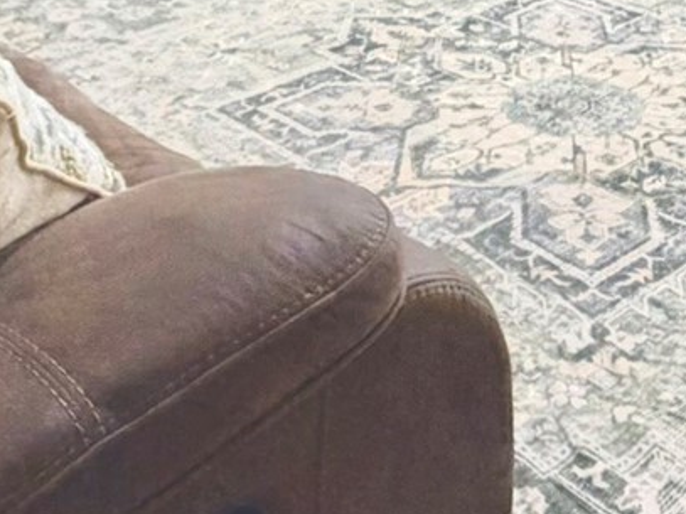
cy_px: -474
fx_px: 1308
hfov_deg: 29.2
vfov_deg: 17.2
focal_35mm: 66
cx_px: 455
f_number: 2.2
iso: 500
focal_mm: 2.22
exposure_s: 1/60
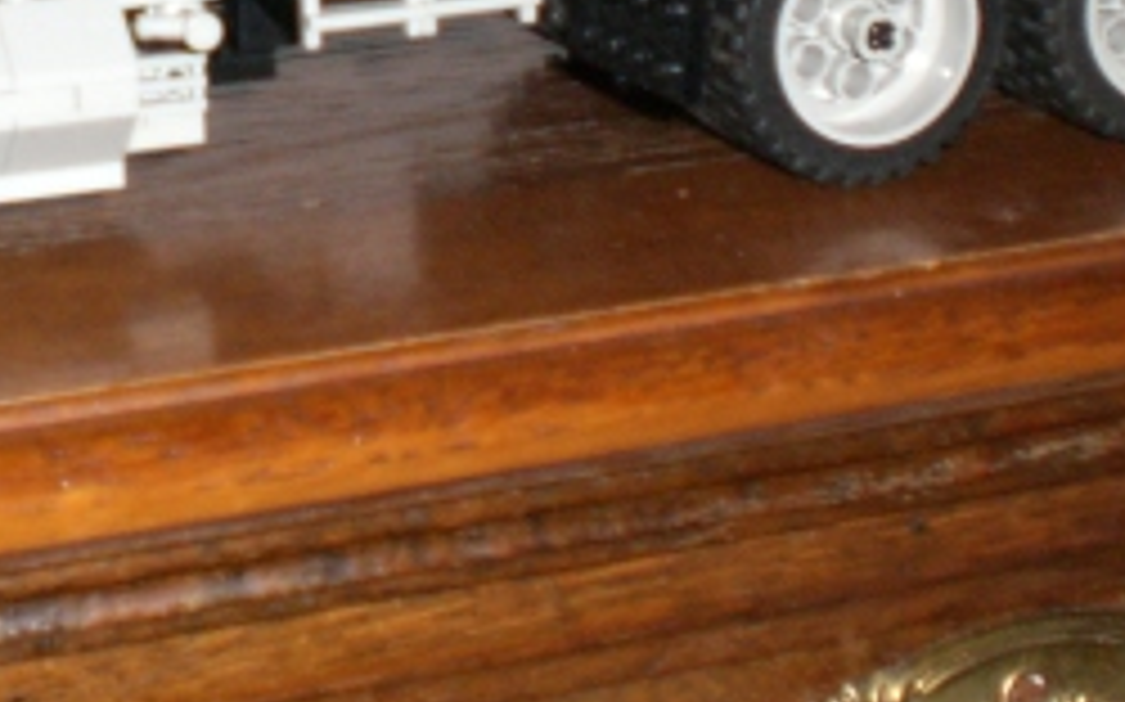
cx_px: 248
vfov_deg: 12.4
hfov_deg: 20.0
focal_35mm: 103
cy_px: -108
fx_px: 3157
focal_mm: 6.3
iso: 200
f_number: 3.1
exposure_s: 1/60
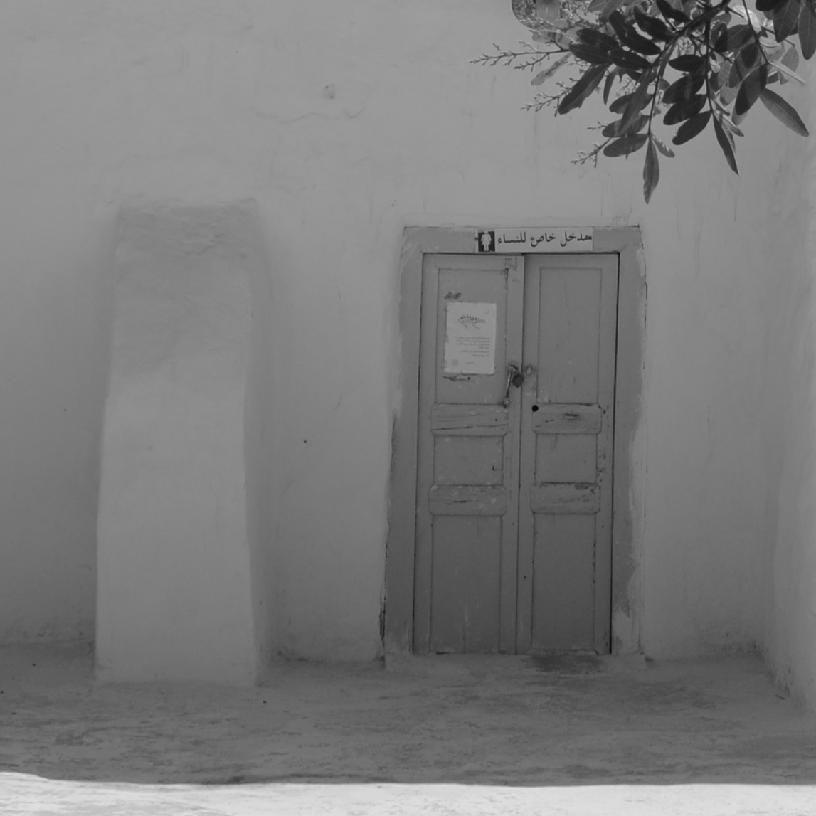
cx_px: 805
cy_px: -95
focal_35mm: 115
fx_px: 3062
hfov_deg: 14.9
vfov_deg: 14.8
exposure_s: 1/320
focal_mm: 21
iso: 100
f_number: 9
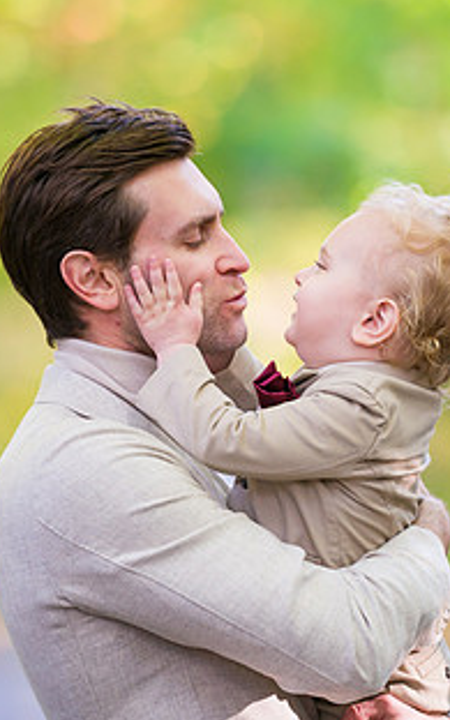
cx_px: 323
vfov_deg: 5.5
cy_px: 316
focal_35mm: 379
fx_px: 7437
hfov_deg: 3.5
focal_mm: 200
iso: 1600
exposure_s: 1/200
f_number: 3.2
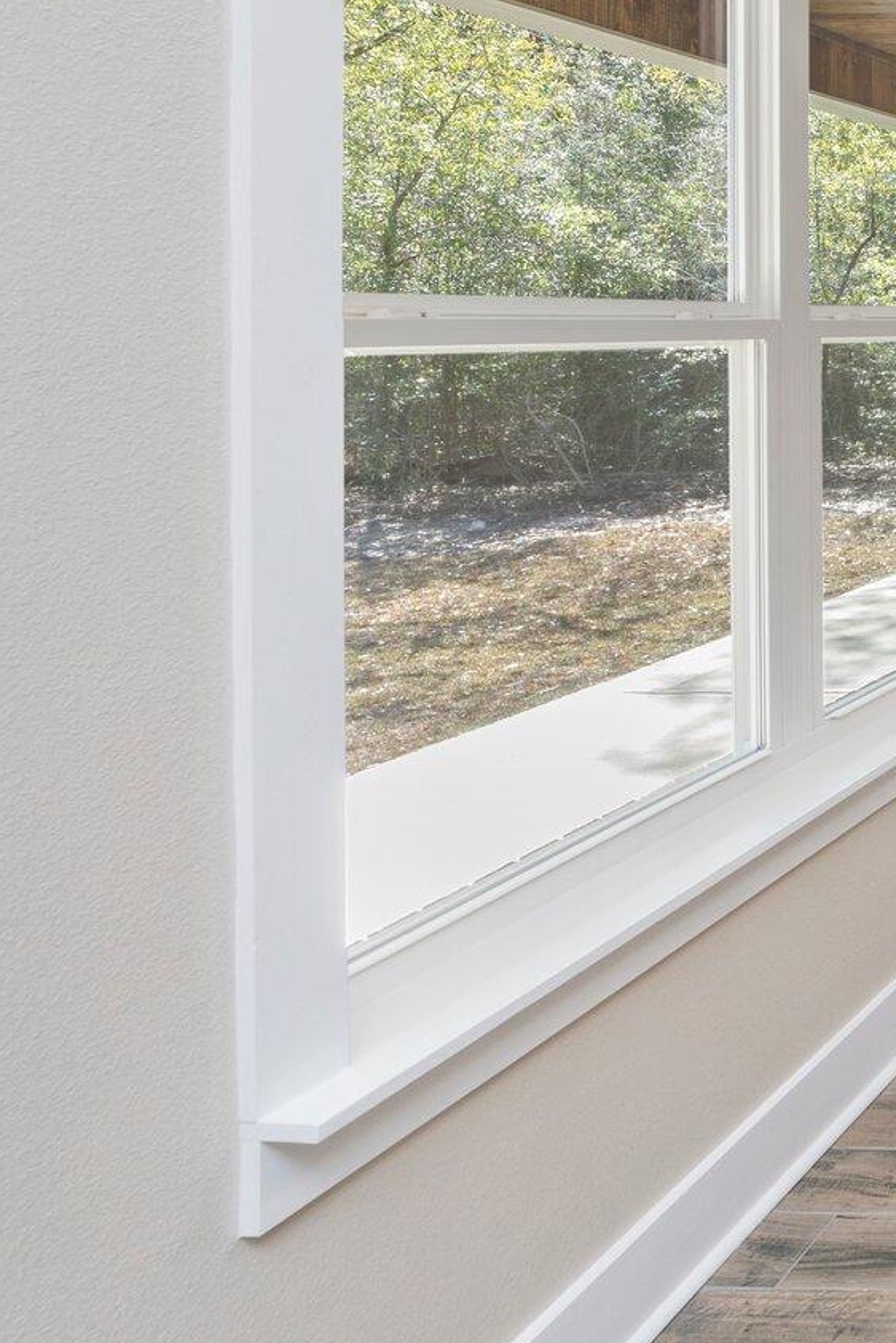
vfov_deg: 52.7
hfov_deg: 22.9
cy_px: 295
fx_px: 1269
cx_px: 1580
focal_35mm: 34
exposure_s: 1/30
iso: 500
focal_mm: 14
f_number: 9
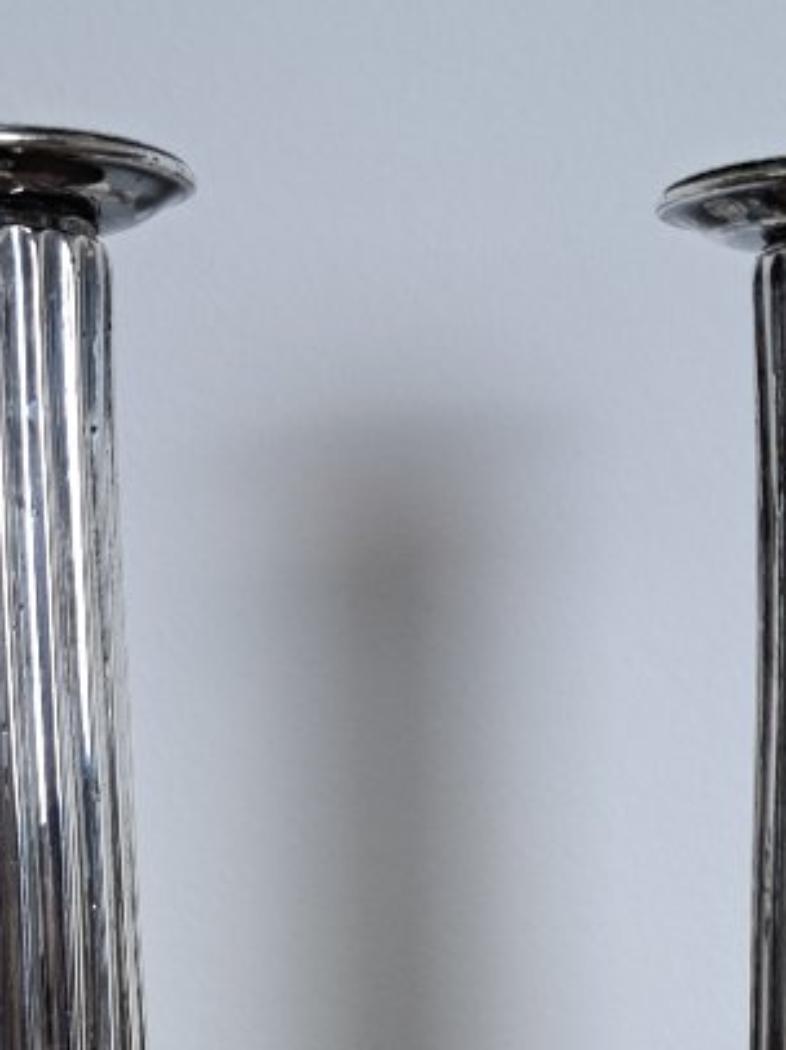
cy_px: 884
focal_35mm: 71
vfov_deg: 26.7
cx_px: 365
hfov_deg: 20.7
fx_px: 2152
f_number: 1.8
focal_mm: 5.23
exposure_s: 1/50
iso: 125
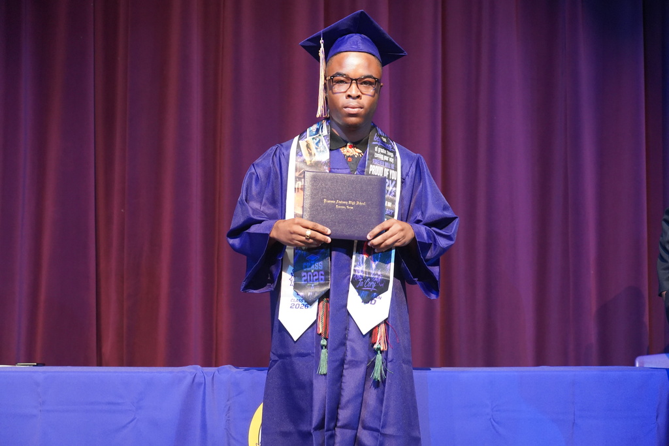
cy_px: 223
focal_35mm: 67
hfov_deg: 30.1
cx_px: 334
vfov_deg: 20.3
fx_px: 1245
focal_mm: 67
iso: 5000
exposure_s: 1/160
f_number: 4
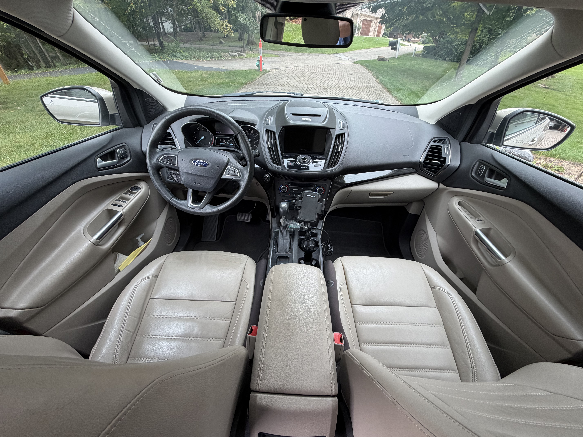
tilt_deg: -38.1
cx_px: 292
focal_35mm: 14
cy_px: 218
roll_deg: -2.5
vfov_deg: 85.7
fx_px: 236
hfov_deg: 102.1
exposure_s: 1/121
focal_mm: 2.22
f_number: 2.2
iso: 100
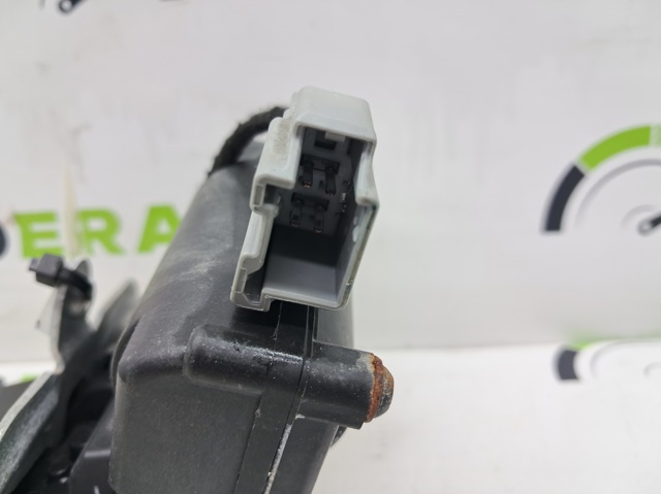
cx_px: 330
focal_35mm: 27
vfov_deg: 51.3
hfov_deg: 65.4
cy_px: 247
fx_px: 515
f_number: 1.8
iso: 50
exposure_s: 1/50
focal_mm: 4
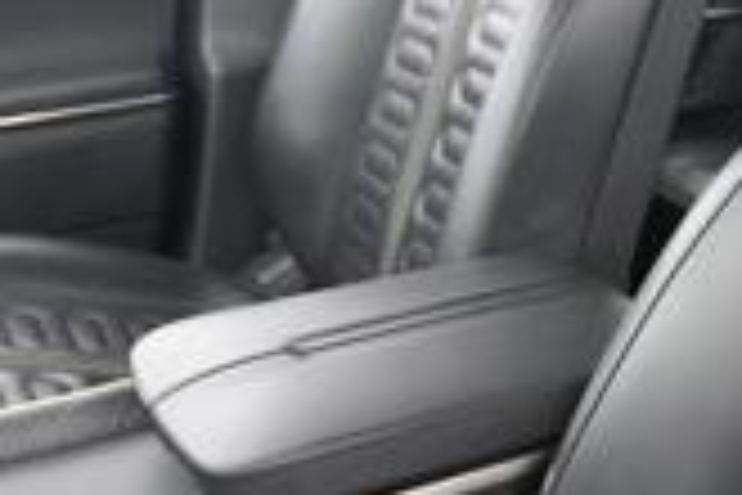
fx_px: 1360
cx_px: 576
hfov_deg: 29.9
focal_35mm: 66
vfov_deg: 20.5
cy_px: 126
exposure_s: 1/30
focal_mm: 17
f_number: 2.8
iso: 12800
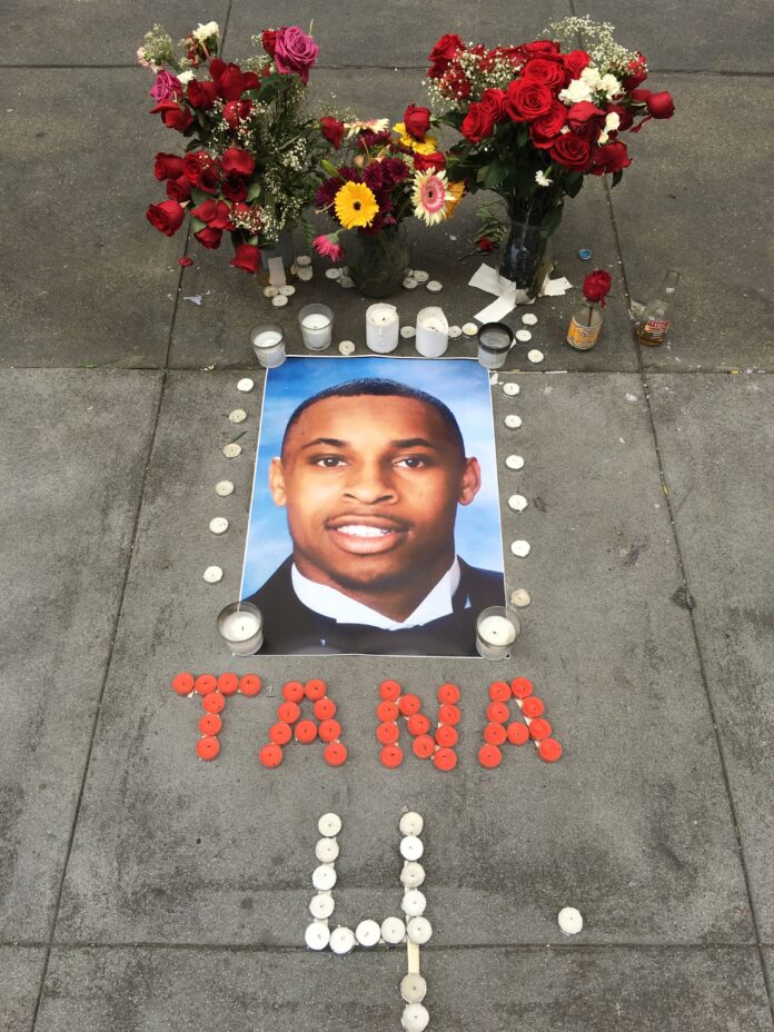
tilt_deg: -55.5
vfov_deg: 61.7
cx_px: 387
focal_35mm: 29
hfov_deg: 48.2
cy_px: 516
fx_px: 865
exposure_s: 1/565
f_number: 2.2
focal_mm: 4.15
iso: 25
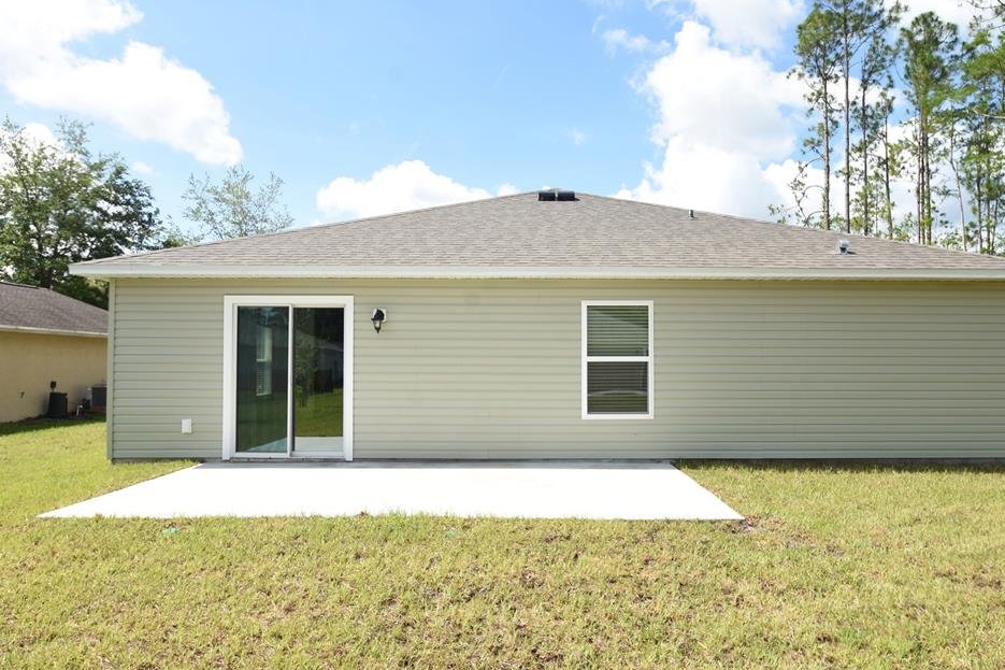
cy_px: 347
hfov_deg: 76.0
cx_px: 533
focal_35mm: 23
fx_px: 642
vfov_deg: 55.1
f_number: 7.1
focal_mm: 14
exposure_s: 1/200
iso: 100
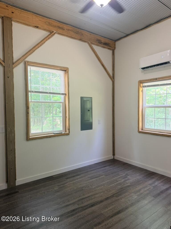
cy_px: 114
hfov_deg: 56.8
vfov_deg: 71.6
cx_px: 86
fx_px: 158
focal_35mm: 24
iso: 125
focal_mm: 6.76
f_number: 1.78
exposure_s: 1/60
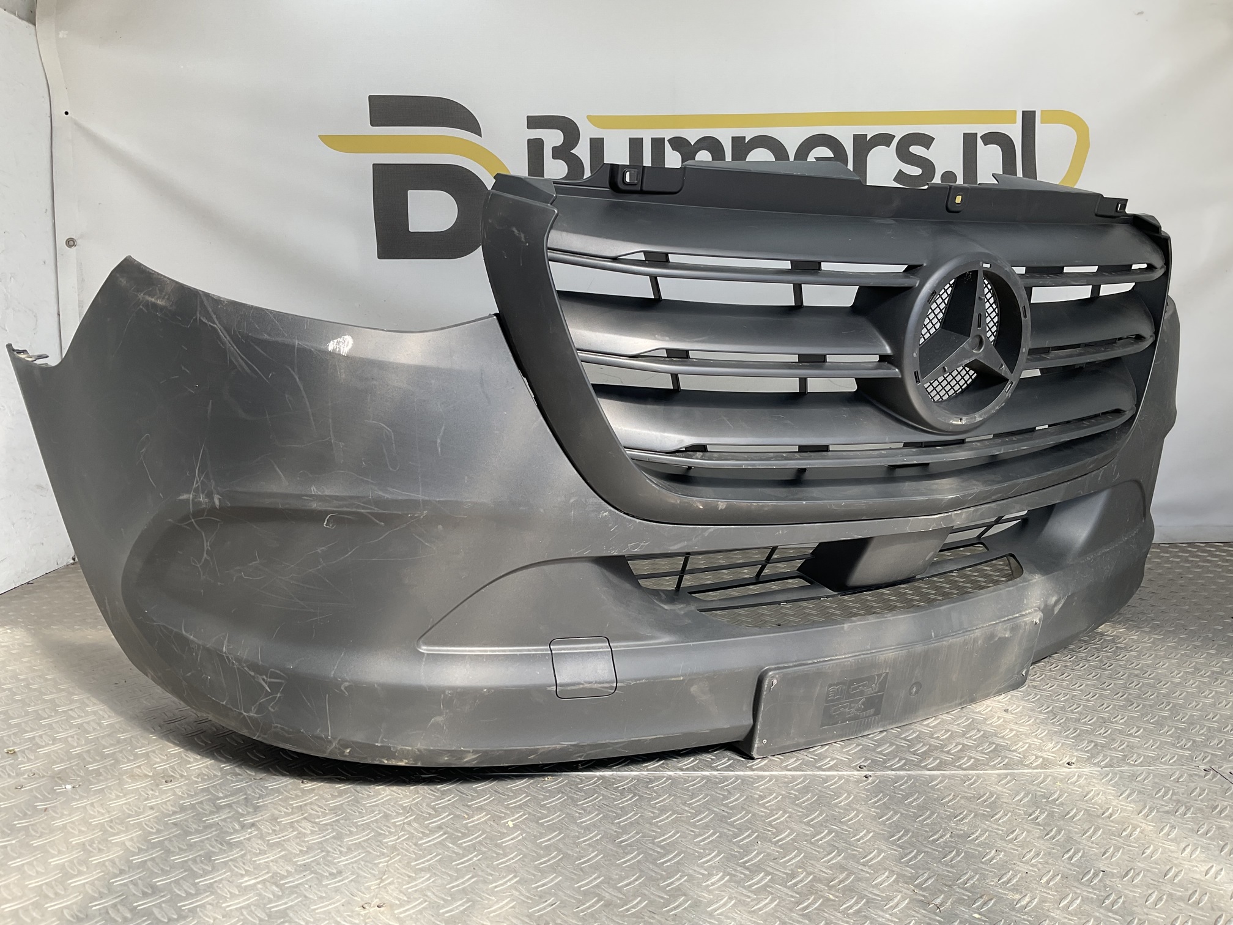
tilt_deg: -9.9
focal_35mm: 29
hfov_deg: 61.7
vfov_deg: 48.2
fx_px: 1033
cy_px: 462
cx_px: 616
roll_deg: -0.4
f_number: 1.8
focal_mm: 3
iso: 16
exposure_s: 1/254
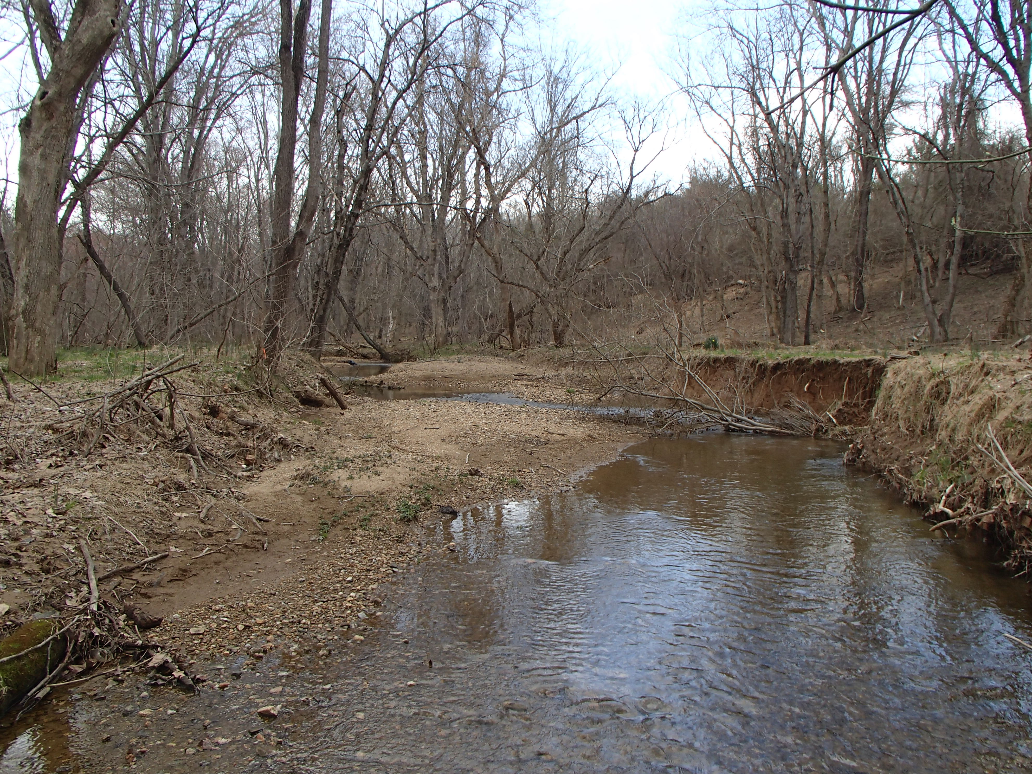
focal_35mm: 28
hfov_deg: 63.4
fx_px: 835
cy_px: 387
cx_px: 516
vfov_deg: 49.7
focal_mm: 5
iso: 100
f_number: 3.9
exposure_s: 1/125
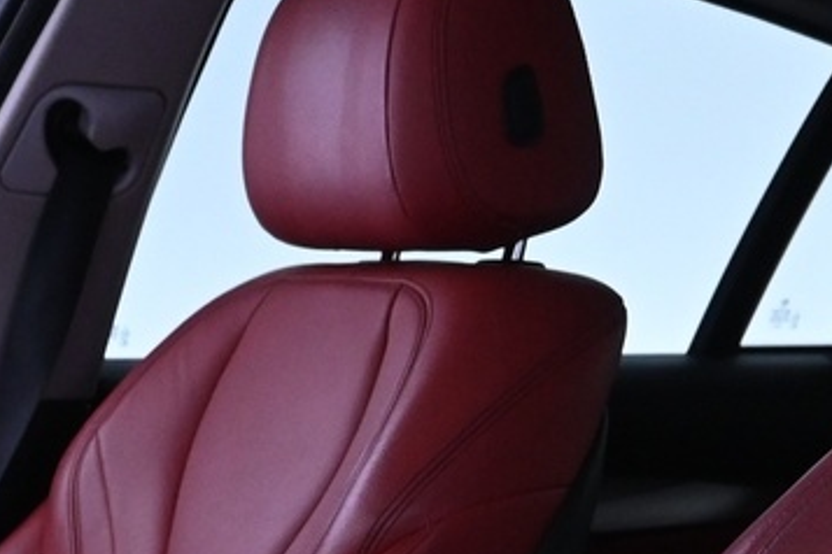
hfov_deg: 17.8
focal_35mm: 109
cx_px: -170
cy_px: 1008
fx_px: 2519
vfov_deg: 11.6
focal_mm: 16
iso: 1800
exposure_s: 1/25
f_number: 3.5
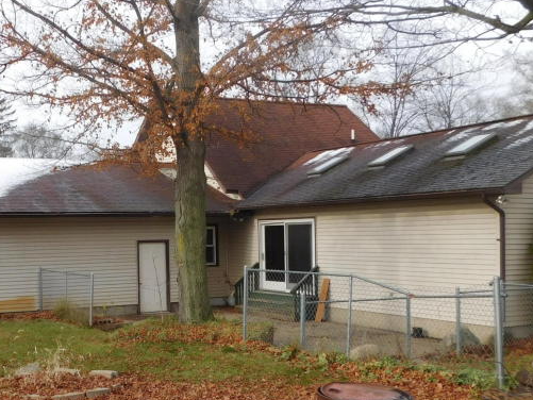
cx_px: 94
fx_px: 724
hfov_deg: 38.6
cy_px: 243
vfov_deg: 30.8
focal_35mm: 47
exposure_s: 1/800
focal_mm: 4
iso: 125
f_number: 3
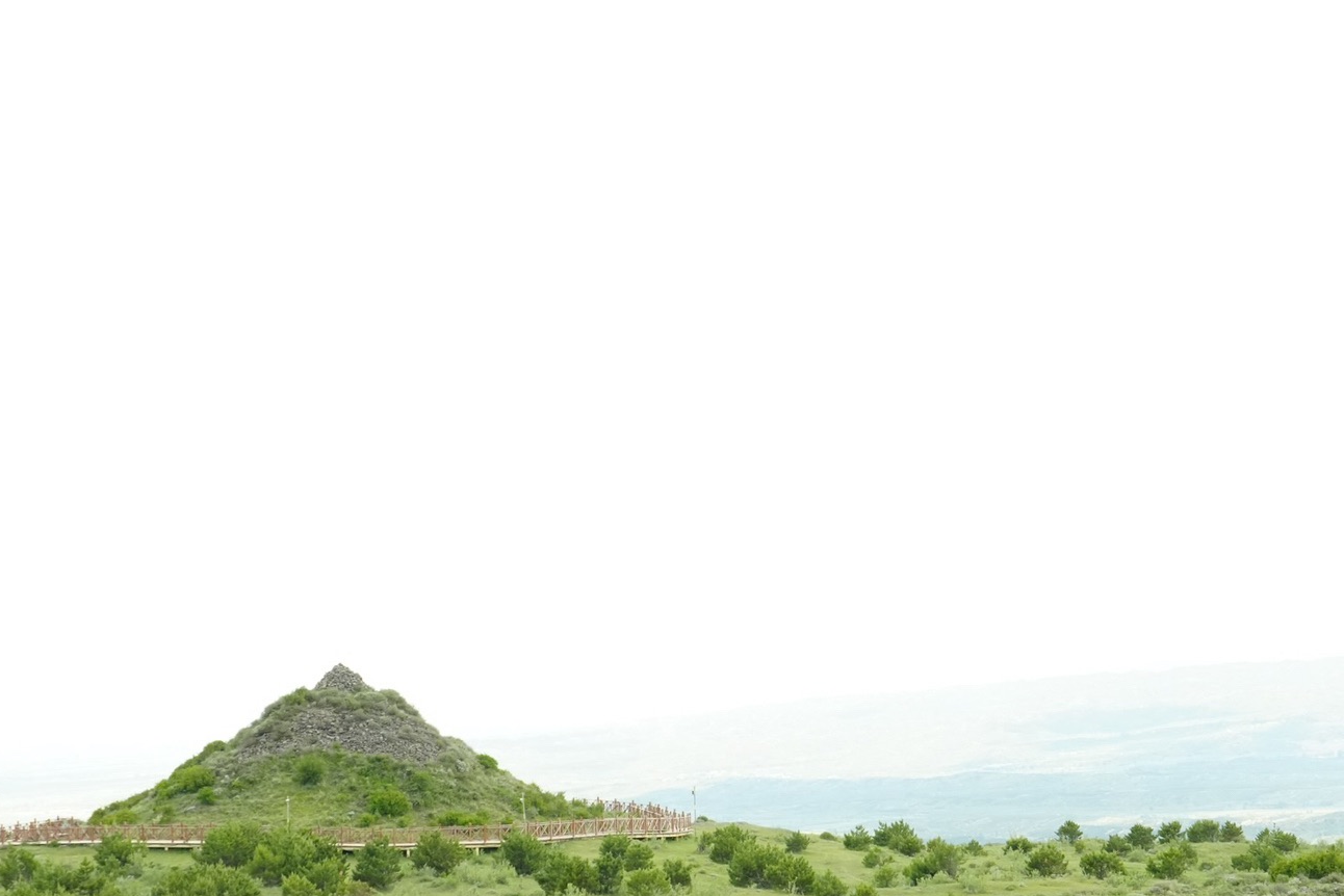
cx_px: 712
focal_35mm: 96
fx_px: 3585
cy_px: 610
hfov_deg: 21.2
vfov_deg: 14.2
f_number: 11
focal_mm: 62
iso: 4000
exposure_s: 1/800
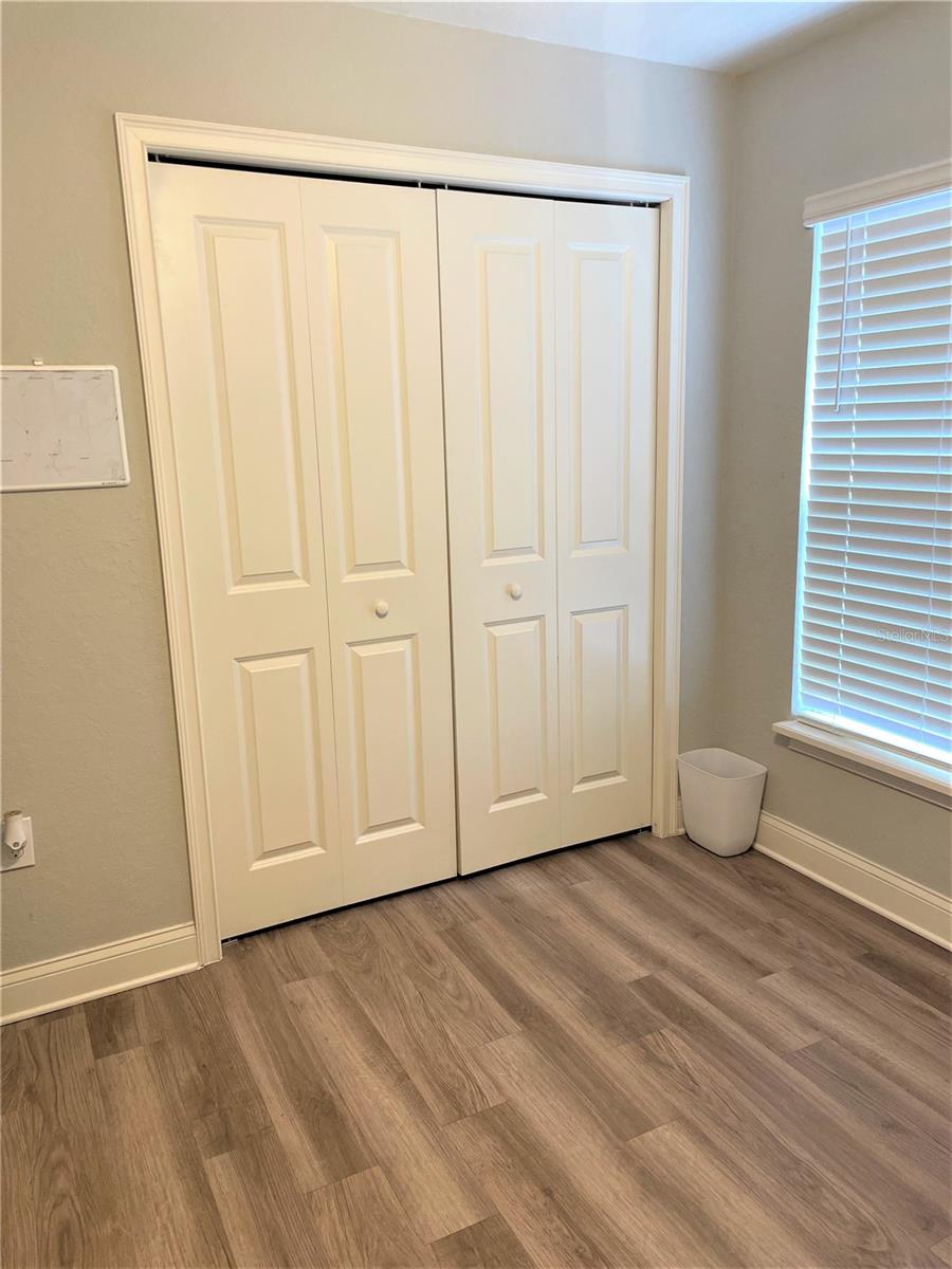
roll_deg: +2.1
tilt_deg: -11.6
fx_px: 953
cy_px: 634
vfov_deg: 67.3
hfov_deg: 53.1
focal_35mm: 26
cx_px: 476
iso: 100
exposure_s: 1/60
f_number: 1.6
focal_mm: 4.2
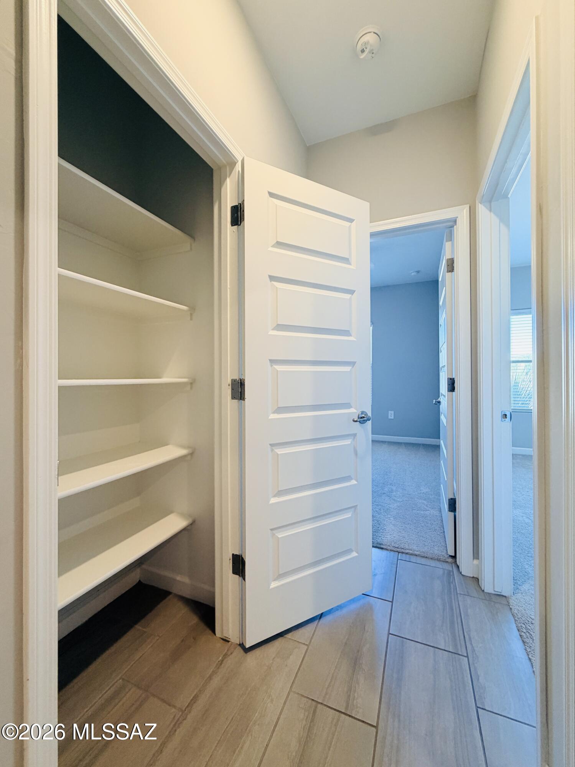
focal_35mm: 14
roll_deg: +0.2
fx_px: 310
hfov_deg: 85.6
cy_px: 384
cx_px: 288
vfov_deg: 102.1
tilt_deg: -0.3
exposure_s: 1/60
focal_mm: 2.22
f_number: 2.2
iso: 160
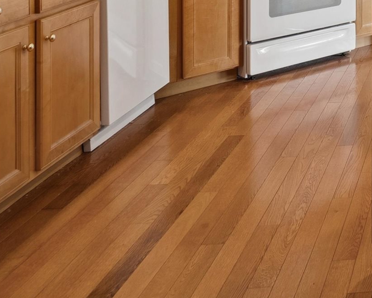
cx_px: 535
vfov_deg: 23.0
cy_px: -125
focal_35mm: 56
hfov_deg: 26.1
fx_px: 616
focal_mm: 16
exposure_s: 1/20
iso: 320
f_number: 7.1
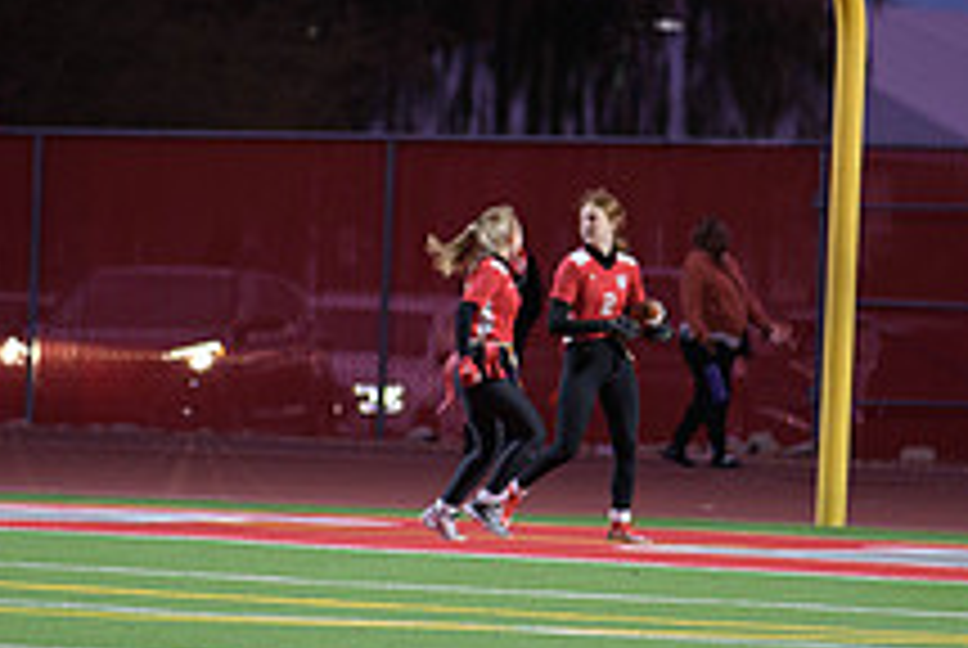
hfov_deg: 3.8
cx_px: 468
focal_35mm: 539
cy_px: 322
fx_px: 14513
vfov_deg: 2.6
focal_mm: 200
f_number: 2.8
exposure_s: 1/200
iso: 1100
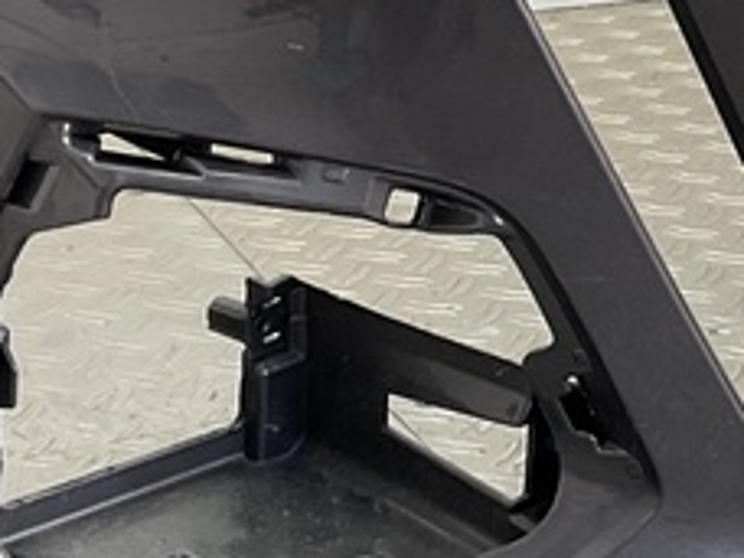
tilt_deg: -16.4
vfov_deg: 11.5
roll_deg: -3.0
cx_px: 666
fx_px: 2751
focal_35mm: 128
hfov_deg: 15.2
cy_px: -10
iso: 25
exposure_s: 1/100
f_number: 1.8
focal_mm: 3
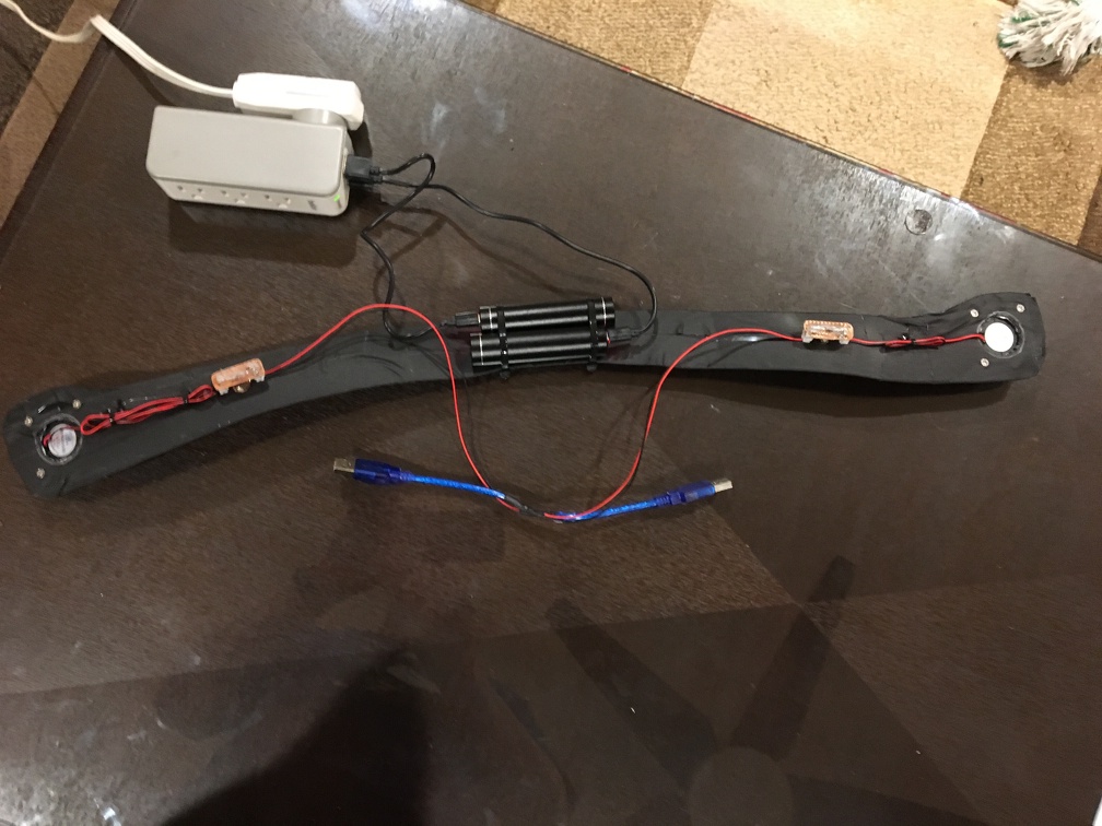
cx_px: 551
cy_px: 413
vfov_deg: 48.2
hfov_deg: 61.7
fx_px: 923
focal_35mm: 29
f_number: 2.2
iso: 400
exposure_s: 1/15
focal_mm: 4.15
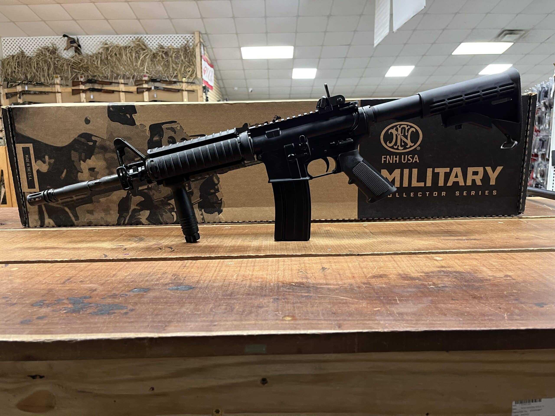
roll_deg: +1.2
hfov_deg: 67.3
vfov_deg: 53.1
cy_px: 208
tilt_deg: -8.7
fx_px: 417
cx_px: 278
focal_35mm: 26
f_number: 1.6
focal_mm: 5.1
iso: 250
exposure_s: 1/60
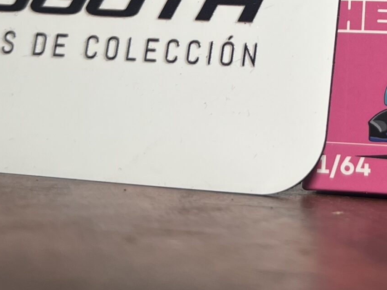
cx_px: 401
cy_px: -69
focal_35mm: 78
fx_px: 872
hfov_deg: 23.8
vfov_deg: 17.9
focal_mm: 5.7
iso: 64
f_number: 1.5
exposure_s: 1/121
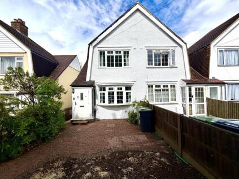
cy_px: 90
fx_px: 97
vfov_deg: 85.6
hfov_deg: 102.1
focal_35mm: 14
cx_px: 120
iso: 20
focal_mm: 2.22
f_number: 2.2
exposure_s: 1/1613
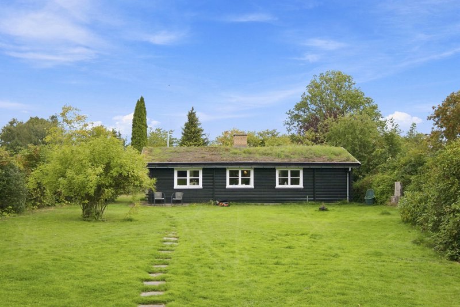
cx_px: 230
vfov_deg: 36.9
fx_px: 460
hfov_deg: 53.1
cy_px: 154
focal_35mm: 36
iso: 200
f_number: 8
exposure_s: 1/100
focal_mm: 24
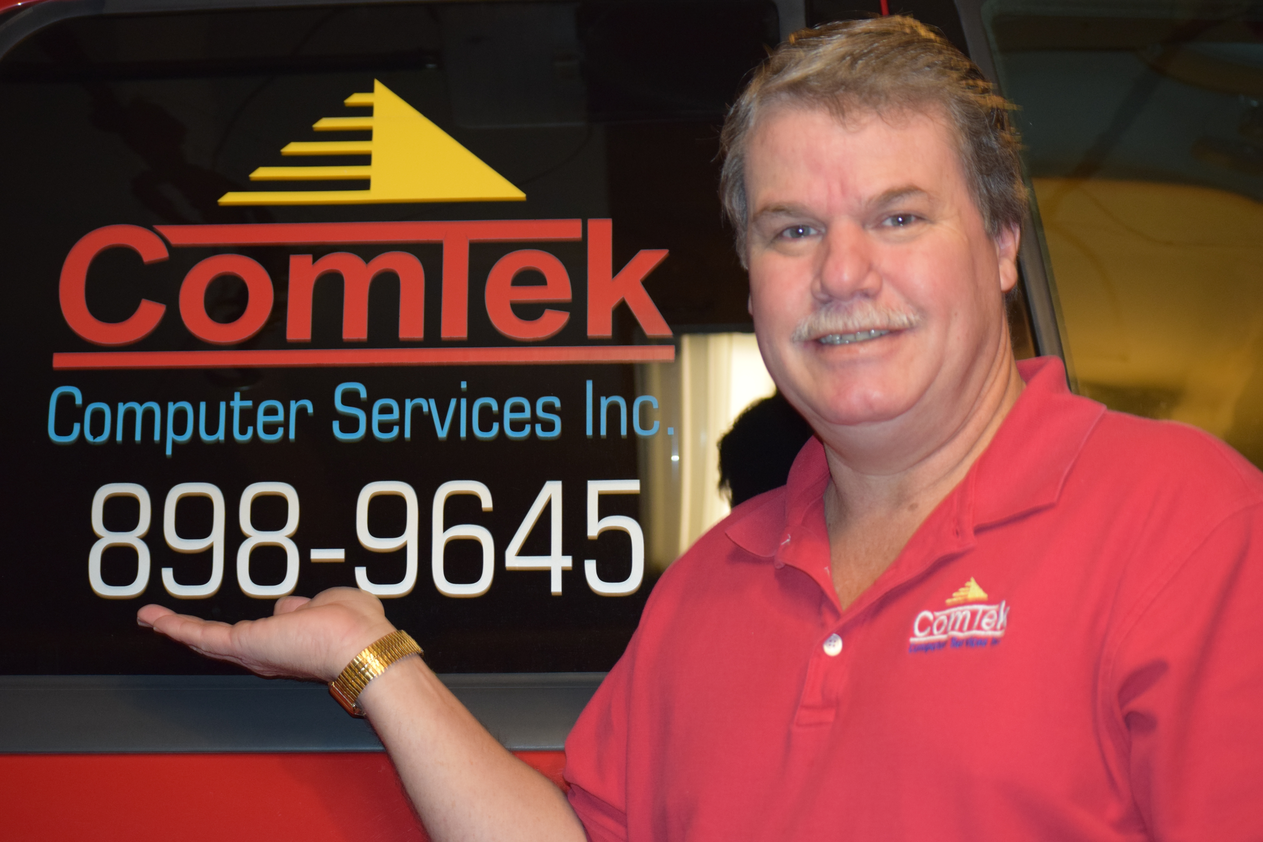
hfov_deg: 24.6
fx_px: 2894
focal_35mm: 82
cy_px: 421
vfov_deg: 16.6
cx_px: 632
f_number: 4
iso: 1250
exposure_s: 1/60
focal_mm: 55
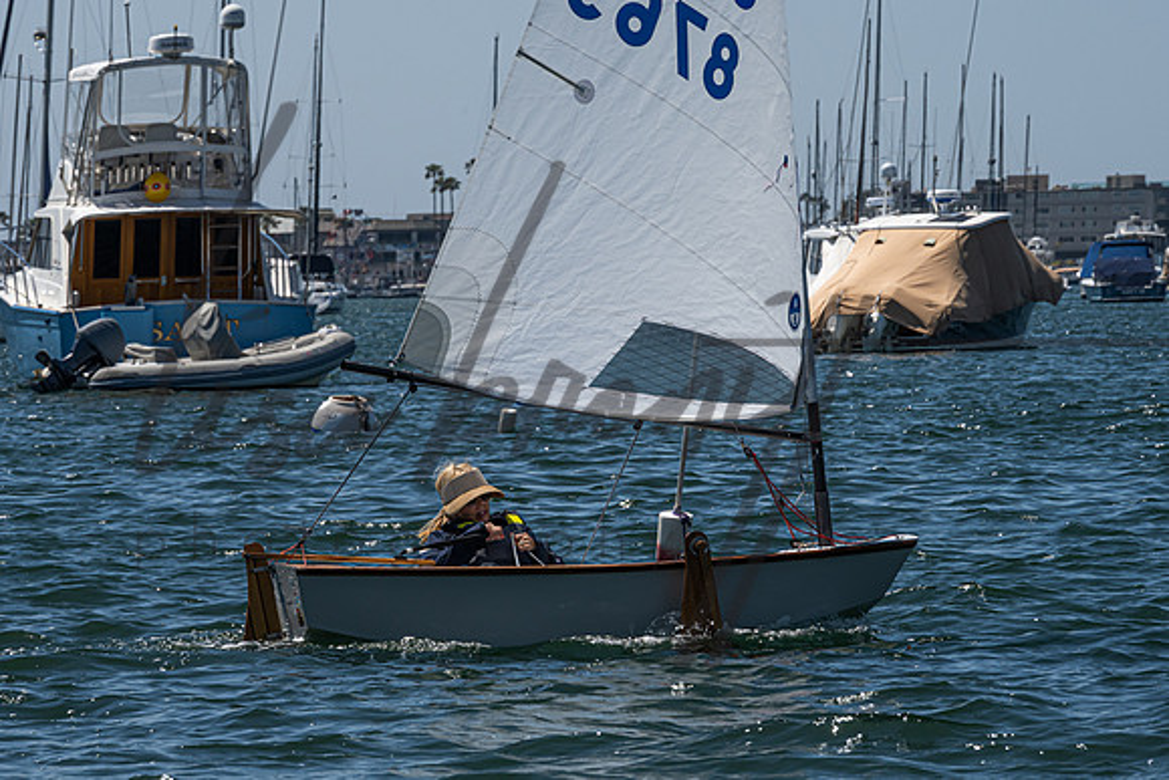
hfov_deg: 7.5
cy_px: 357
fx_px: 8882
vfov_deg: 5.0
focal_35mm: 273
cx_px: 505
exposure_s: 1/640
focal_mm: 200
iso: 250
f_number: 16
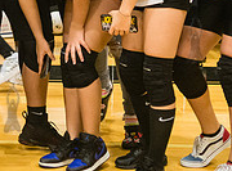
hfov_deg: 16.0
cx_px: -26
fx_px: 800
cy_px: -30
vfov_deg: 12.0
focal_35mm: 120
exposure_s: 1/125
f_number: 2.8
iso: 4000
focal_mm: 35
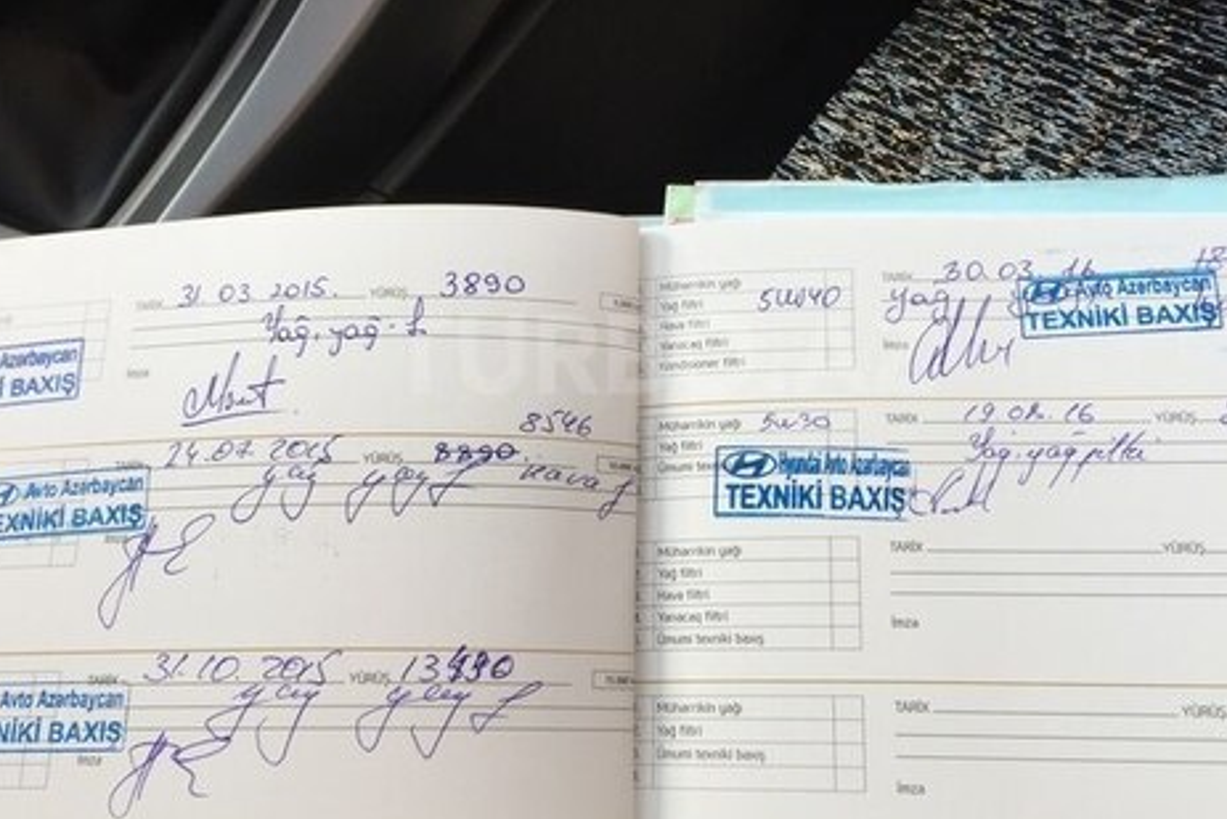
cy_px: 354
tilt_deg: -60.7
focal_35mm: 43
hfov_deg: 45.4
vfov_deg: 31.2
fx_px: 1466
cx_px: 663
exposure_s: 1/50
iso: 32
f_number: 2.2
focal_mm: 4.15
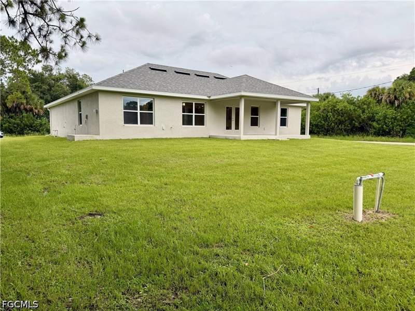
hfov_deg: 71.6
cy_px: 156
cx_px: 208
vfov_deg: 56.8
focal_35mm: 24
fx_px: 288
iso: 64
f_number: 1.78
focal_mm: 6.76
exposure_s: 1/246
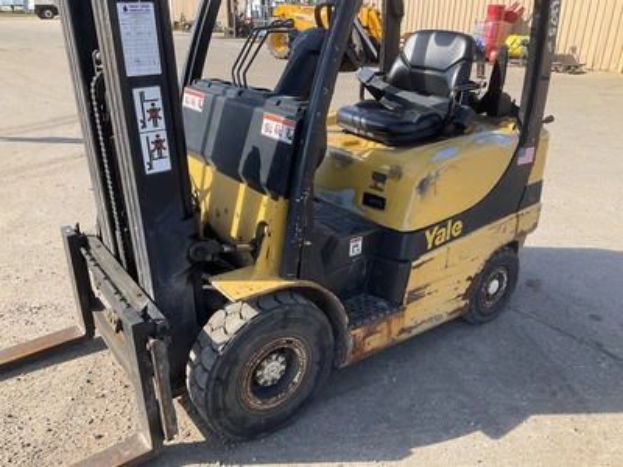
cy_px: 234
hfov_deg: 61.7
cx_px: 312
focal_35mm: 29
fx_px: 522
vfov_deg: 48.2
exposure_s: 1/478
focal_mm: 3
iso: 25
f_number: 1.8
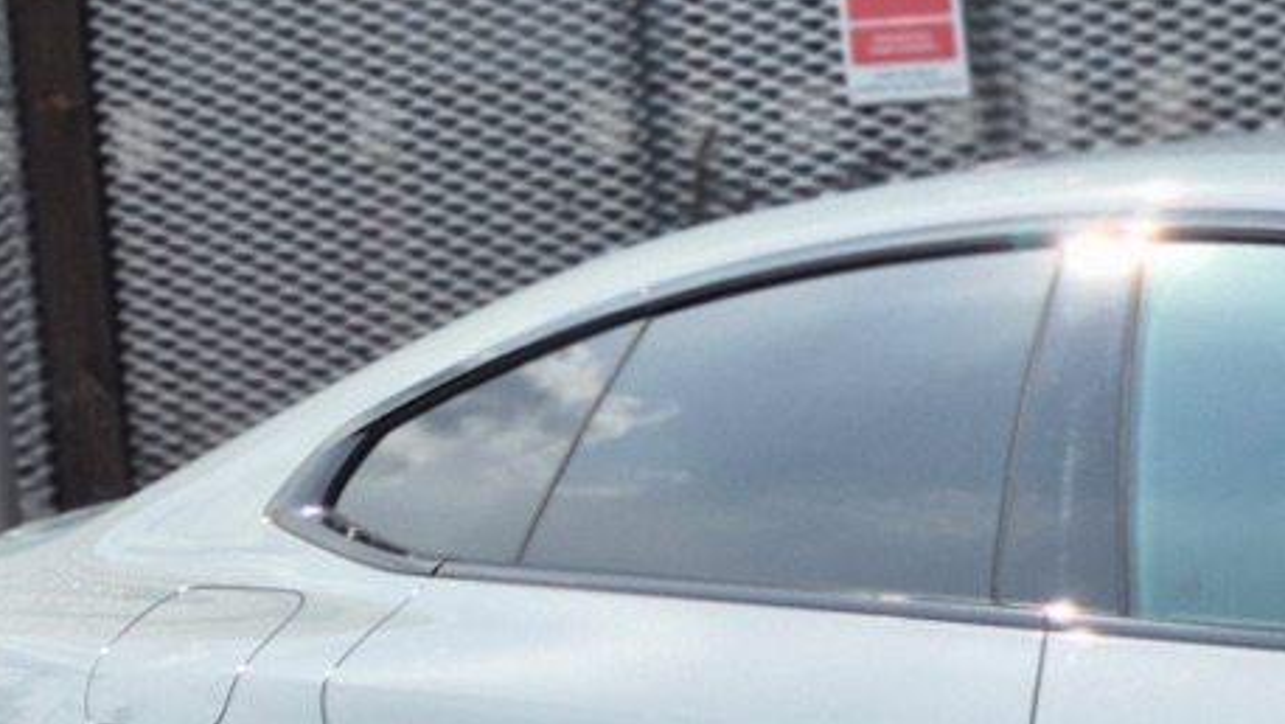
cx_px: 2231
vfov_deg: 11.5
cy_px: 413
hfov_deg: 17.1
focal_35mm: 105
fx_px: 3579
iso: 25
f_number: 1.8
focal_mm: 5.4
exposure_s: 1/1480
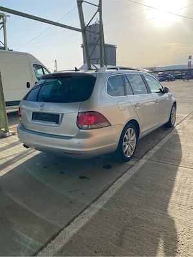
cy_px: 128
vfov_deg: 67.3
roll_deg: +2.3
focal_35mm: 26
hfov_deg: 53.1
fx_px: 193
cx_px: 96
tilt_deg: -13.2
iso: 32
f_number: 1.8
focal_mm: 4.25
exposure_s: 1/3610
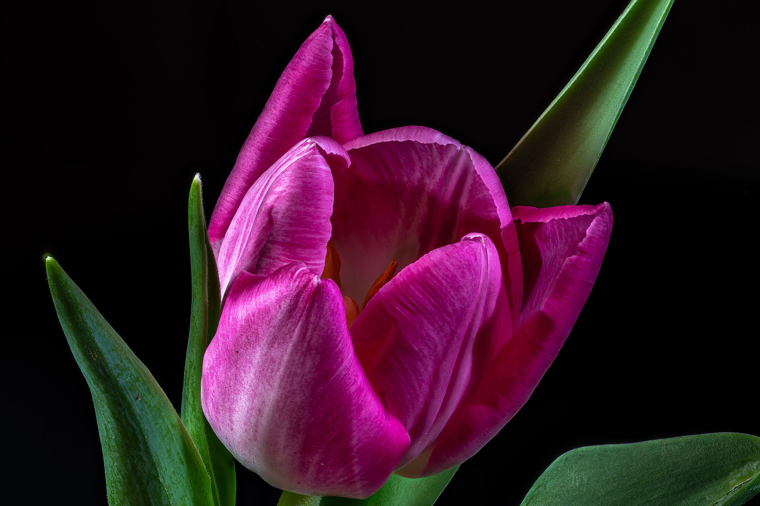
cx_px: 408
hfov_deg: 17.8
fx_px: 2426
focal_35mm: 115
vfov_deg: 11.9
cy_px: 251
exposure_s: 1/4
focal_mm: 105
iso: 100
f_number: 11
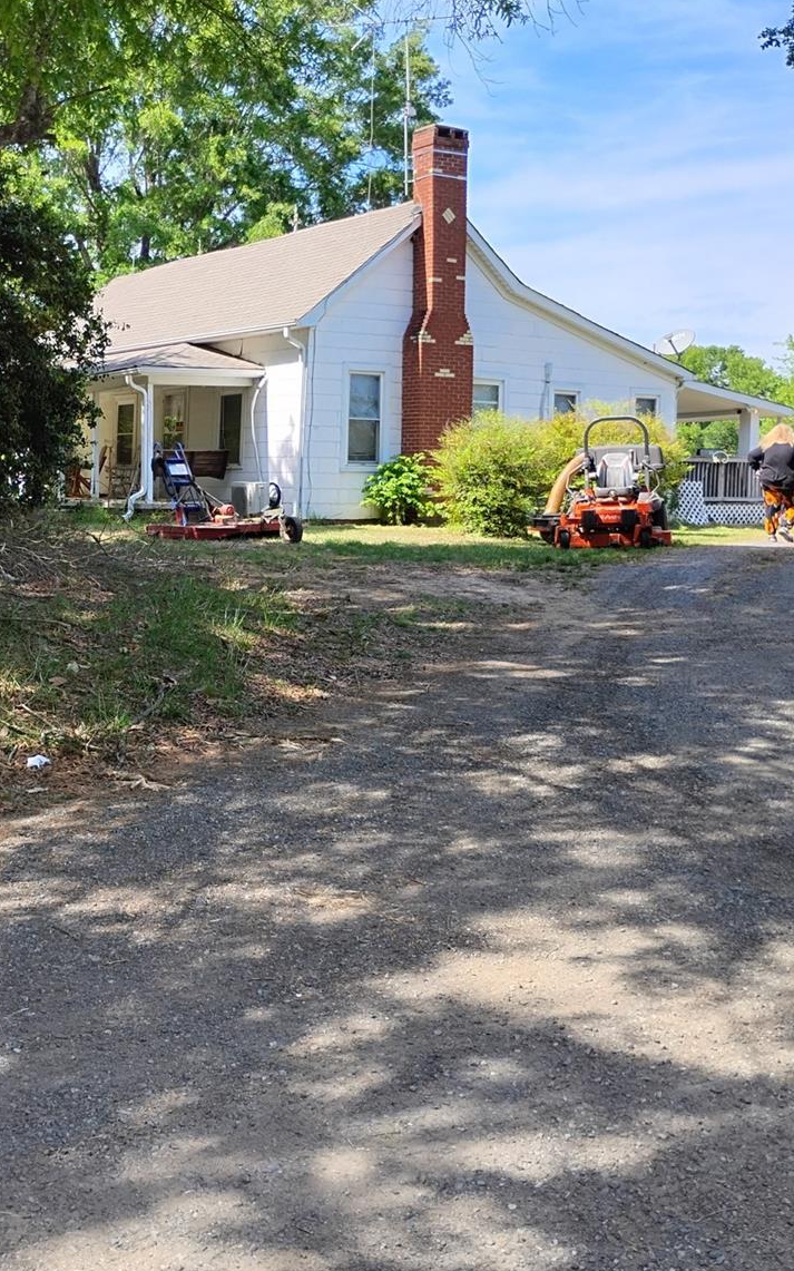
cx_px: 192
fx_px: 1385
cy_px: 555
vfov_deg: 49.2
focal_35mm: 40
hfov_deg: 31.4
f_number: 1.8
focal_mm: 4.26
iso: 100
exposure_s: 1/267
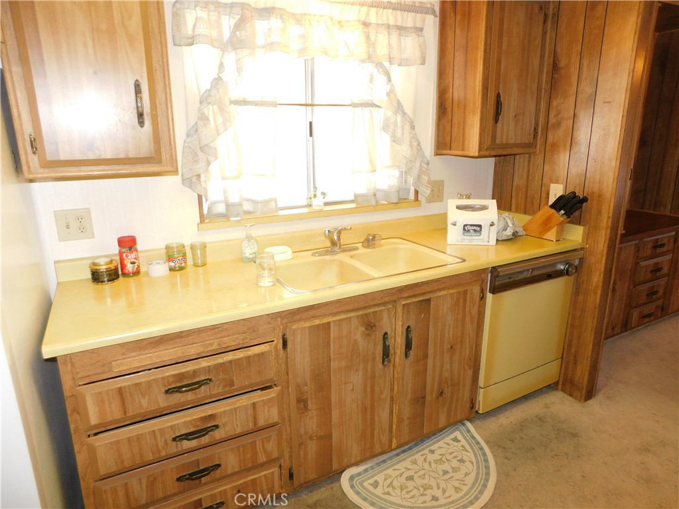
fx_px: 451
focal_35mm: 23
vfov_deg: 58.9
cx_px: 340
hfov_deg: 73.9
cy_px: 254
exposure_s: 1/30
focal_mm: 4
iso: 200
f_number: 3
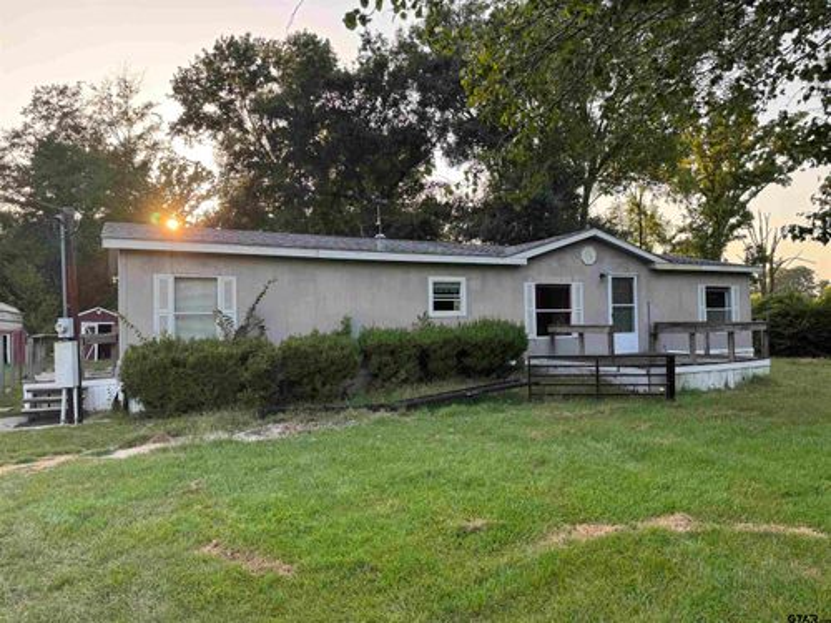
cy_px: 312
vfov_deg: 56.8
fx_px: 576
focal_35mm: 24
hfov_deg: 71.6
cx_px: 416
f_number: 1.78
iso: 80
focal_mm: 6.76
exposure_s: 1/345
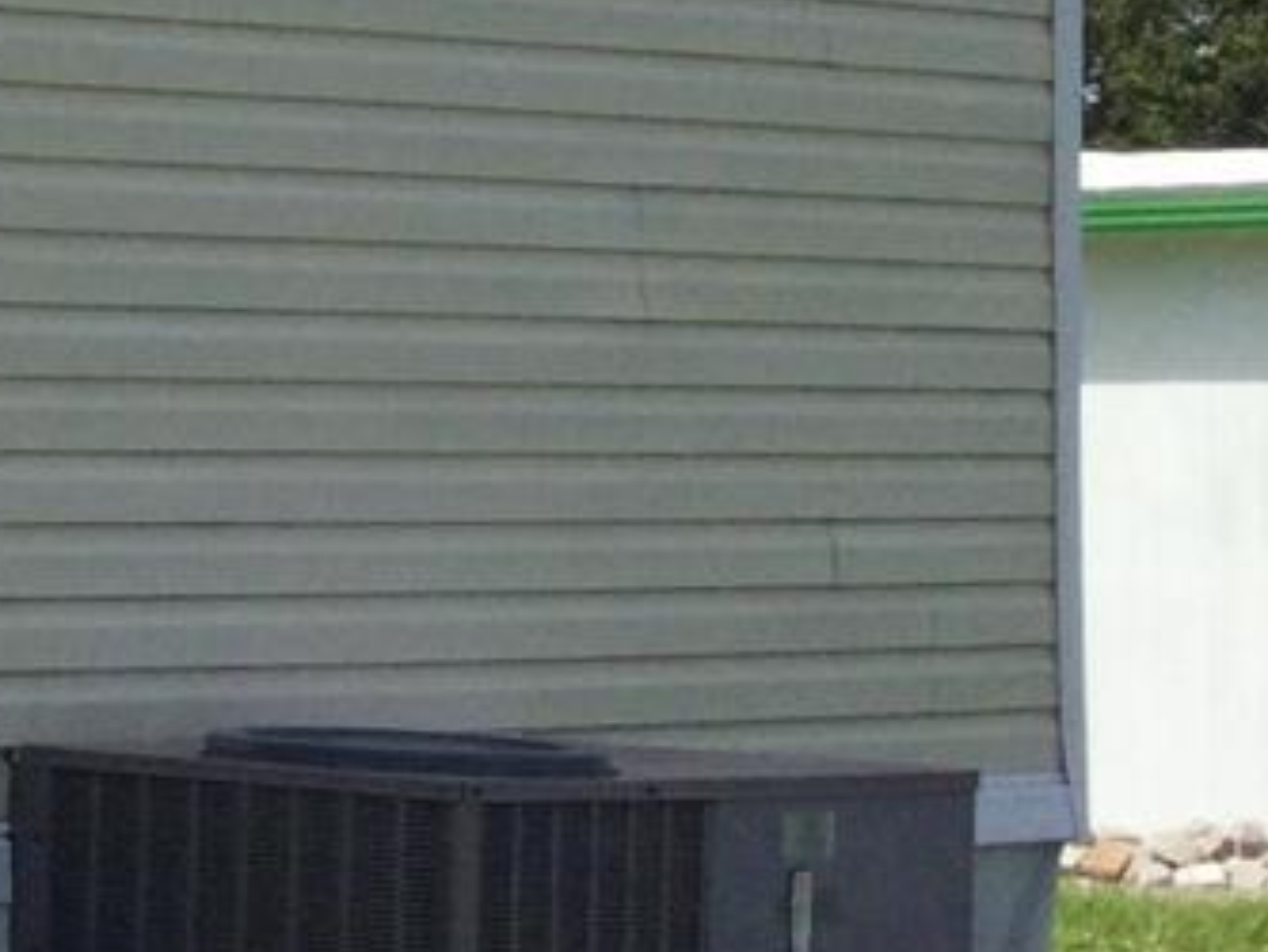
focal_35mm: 149
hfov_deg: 11.4
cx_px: -1580
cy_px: 293
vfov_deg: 10.0
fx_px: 5460
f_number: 2.4
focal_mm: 3.3
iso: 25
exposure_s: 1/1852
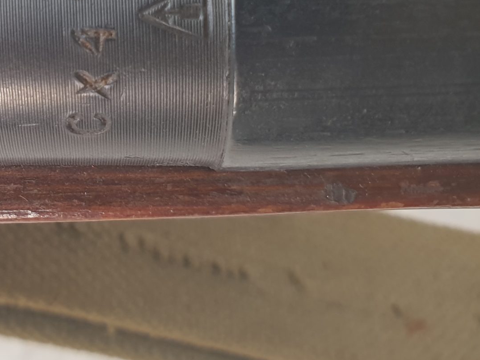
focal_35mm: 62
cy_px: 33
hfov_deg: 29.1
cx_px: -8
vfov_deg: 23.0
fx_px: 860
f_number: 2.4
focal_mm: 4.3
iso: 100
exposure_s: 1/50
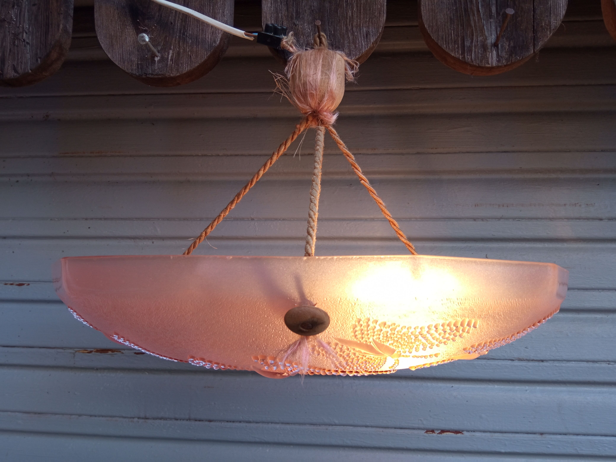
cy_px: 231
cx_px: 308
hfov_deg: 65.3
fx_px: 480
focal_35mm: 27
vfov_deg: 51.4
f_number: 2.2
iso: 149
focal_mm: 3.79
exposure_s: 1/100
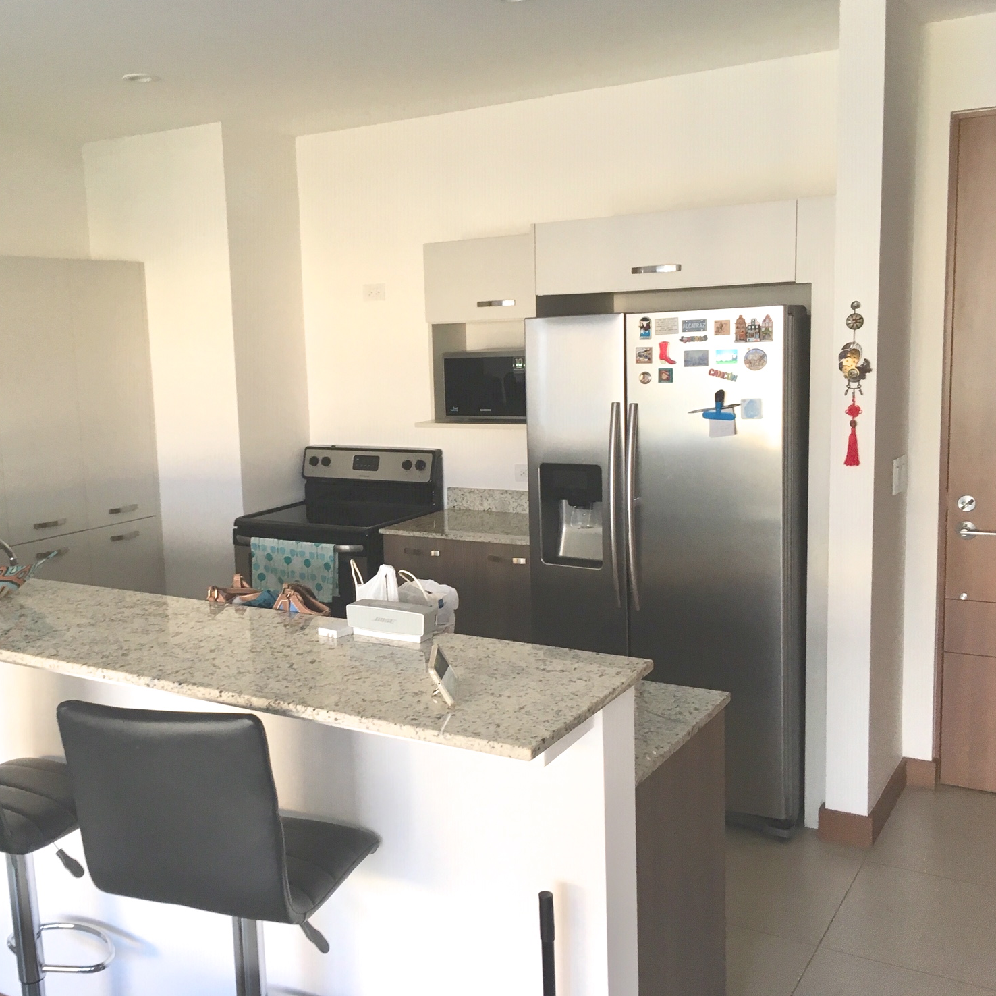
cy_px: 494
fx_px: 1139
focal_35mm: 35
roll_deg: +3.5
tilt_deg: -9.4
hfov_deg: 46.7
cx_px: 358
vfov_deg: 47.2
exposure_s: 1/30
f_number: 2.2
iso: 32
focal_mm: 4.15
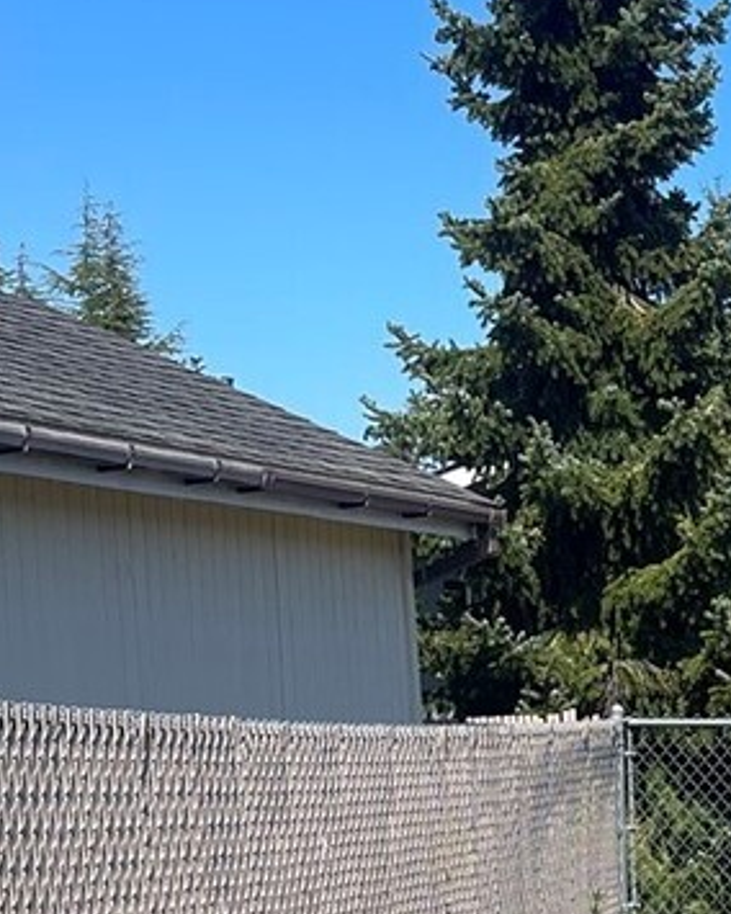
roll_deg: +0.2
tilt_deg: -6.8
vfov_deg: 18.7
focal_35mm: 99
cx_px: 1223
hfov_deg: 14.1
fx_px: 2677
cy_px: 991
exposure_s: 1/3165
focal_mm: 5.1
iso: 32
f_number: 1.6
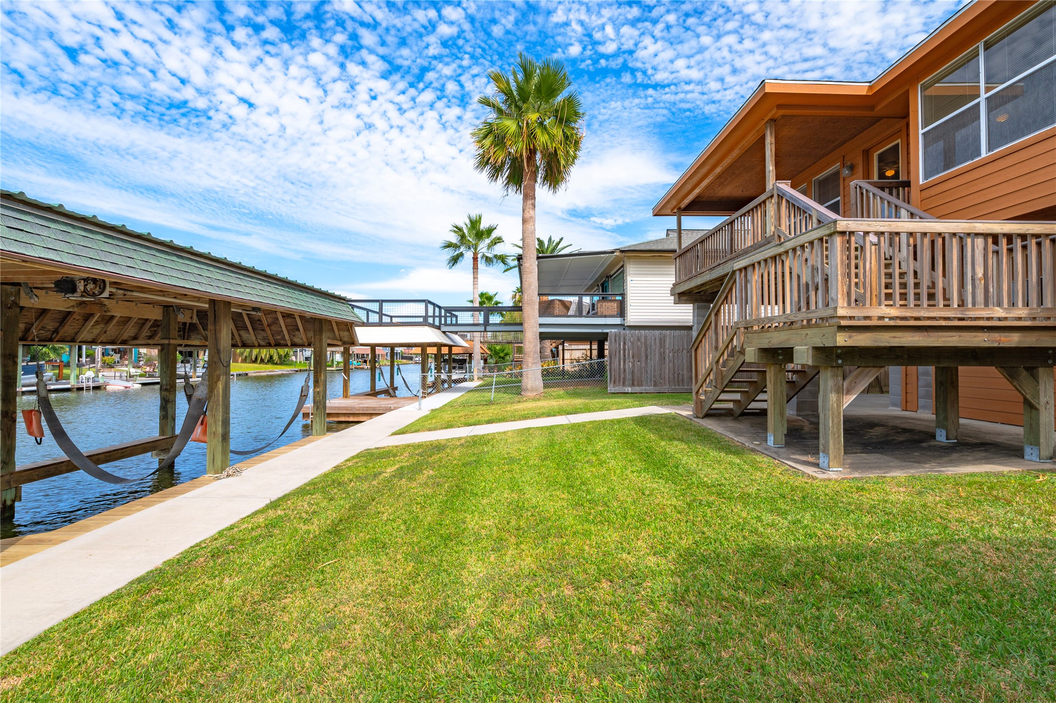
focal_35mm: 15
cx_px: 528
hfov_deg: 100.4
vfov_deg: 77.2
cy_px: 352
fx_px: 440
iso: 125
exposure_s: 1/125
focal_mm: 15
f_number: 14
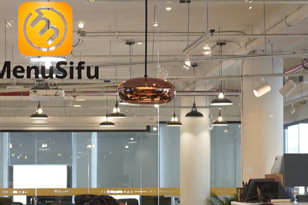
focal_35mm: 133
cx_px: 55
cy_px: 183
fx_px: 1138
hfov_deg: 15.3
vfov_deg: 10.3
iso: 2000
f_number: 4
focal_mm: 50
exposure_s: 1/160
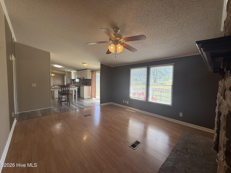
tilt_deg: -3.7
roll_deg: -0.2
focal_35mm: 14
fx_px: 93
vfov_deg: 85.7
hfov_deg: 102.1
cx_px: 116
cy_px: 86
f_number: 2.2
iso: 64
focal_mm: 2.22
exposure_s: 1/180
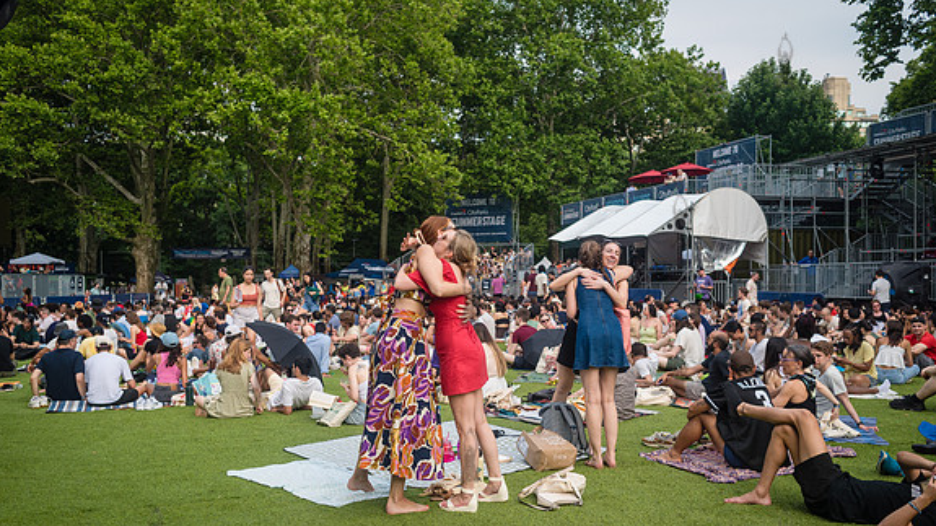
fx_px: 918
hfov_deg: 54.0
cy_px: 297
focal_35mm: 37
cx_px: 469
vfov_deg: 31.9
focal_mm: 35
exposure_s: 1/2000
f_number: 3.5
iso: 400
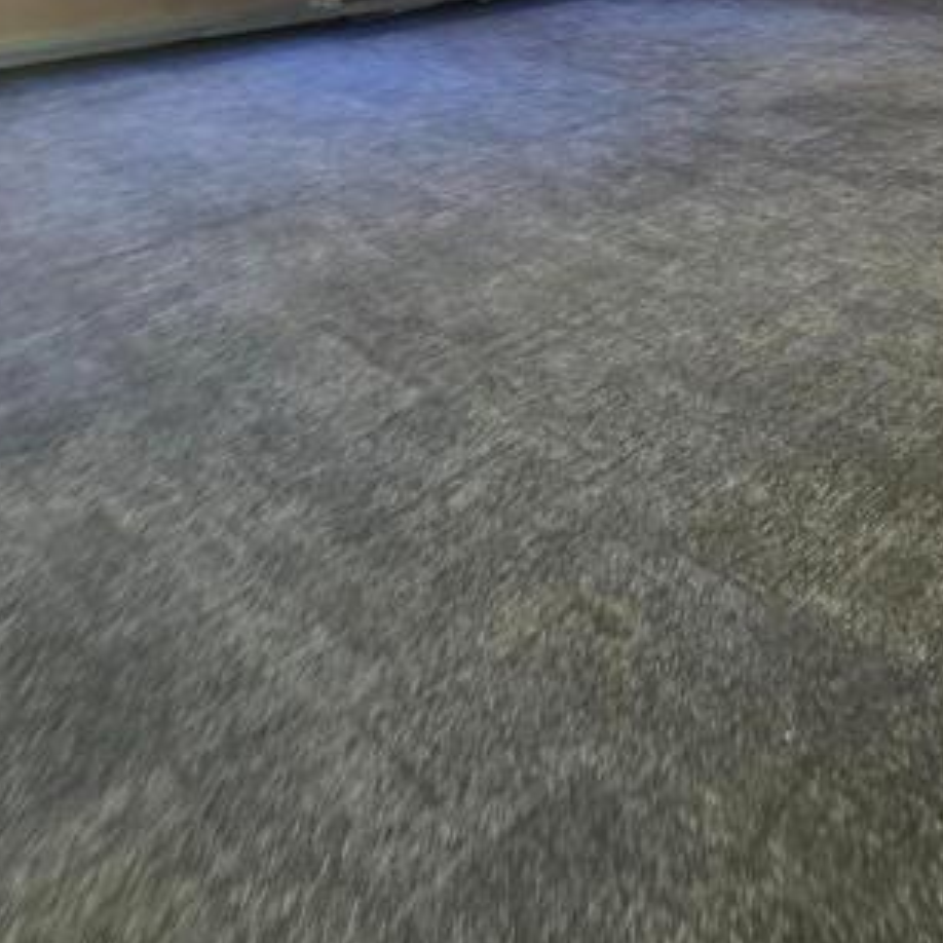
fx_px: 925
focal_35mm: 30
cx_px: 542
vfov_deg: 46.4
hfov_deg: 53.8
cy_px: 28
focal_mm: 2.2
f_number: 1.9
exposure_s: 1/50
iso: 160
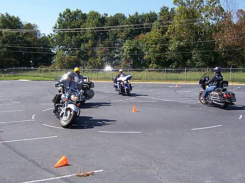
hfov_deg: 45.8
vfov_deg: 35.1
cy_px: 92
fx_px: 290
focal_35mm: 41
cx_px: 122
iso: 80
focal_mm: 6.7
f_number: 4
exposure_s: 1/500
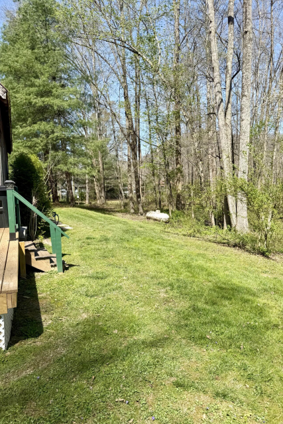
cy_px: 215
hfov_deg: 49.5
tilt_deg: -3.3
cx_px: 132
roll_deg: +1.0
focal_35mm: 26
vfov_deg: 69.4
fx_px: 306
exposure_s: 1/2299
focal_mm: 6.76
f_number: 1.78
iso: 80
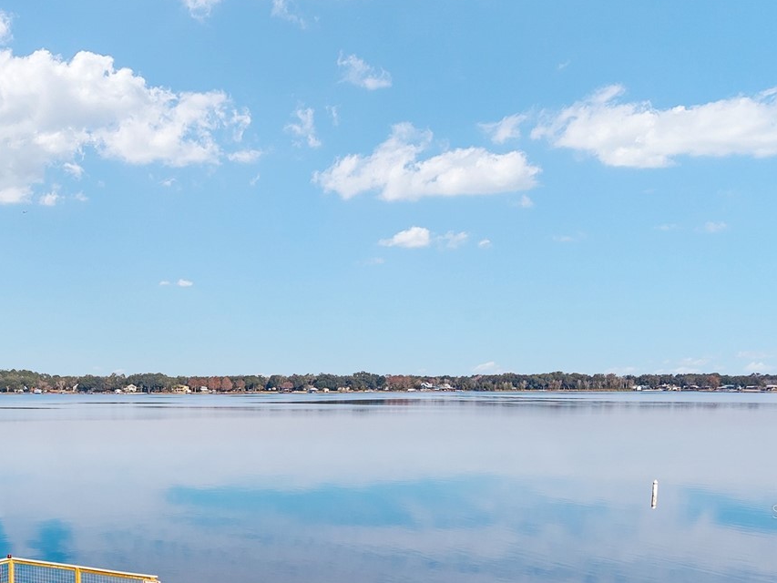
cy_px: 511
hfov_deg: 40.0
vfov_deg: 30.9
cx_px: 129
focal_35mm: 45
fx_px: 1010
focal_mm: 8.67
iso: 150
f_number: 1.8
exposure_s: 1/2500
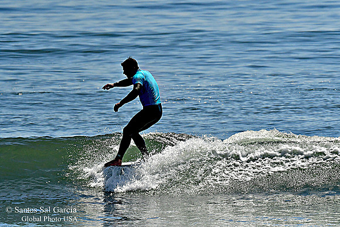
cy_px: 114
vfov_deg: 1.8
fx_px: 7085
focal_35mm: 750
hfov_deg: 2.7
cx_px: 170
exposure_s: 1/8000
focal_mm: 500
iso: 1400
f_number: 9
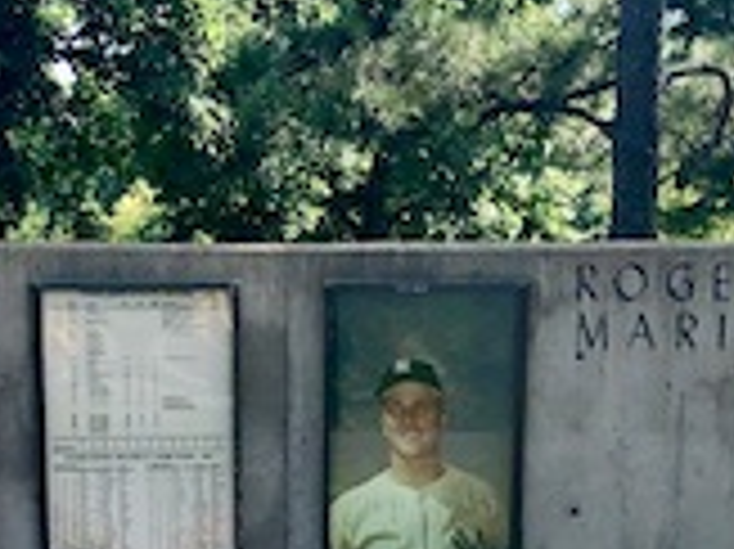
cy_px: 742
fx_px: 2182
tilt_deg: -11.2
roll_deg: +0.1
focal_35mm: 103
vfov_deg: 13.7
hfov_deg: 19.1
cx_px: 306
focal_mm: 4
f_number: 1.8
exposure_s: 1/1171
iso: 20
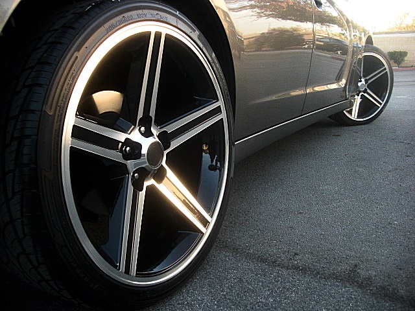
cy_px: 156
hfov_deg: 51.4
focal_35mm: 36
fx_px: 432
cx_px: 208
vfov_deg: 39.7
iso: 100
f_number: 2.8
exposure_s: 1/100
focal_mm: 6.3
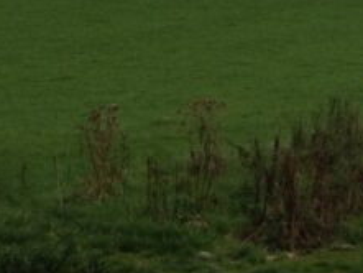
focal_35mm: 162
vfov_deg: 8.9
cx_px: 649
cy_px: -133
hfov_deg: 11.3
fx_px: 1700
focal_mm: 4.28
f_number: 2.4
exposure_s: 1/1082
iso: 64
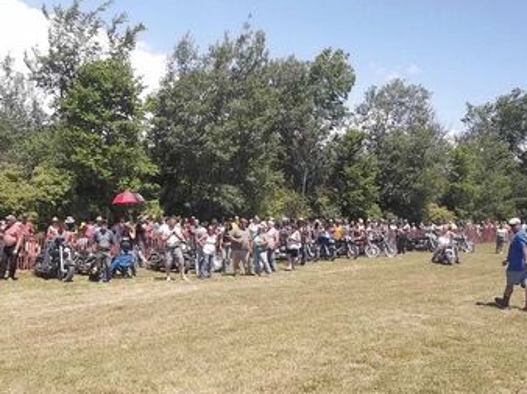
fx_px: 487
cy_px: 229
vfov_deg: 44.0
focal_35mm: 32
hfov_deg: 56.8
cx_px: 260
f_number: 8.9
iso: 80
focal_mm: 4.9
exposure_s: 1/100
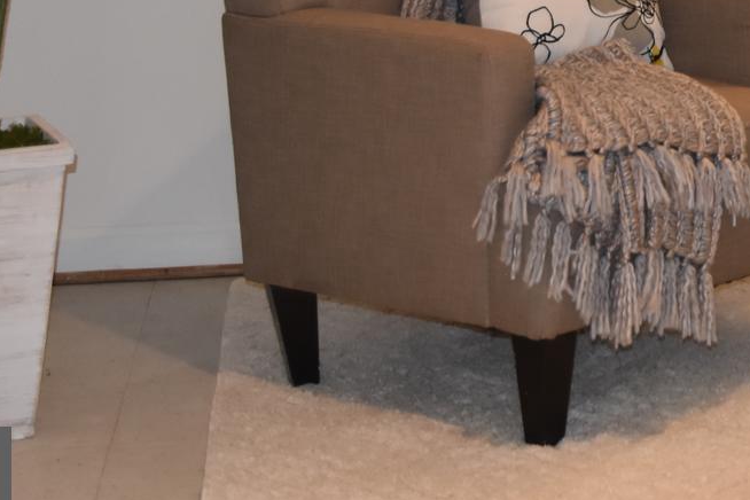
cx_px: 931
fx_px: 3032
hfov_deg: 13.7
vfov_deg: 9.2
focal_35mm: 146
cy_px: -272
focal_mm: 31
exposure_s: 1/60
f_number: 4
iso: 800
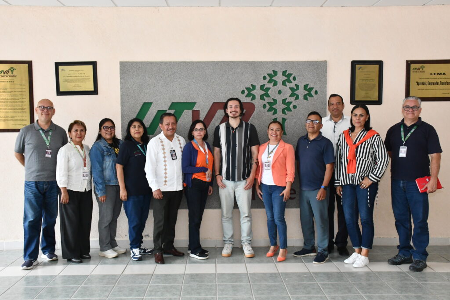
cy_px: 150
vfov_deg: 36.9
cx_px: 225
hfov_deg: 53.1
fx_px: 450
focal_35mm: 36
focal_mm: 24
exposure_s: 1/100
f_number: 10
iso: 3200
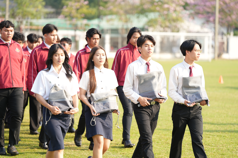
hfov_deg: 14.6
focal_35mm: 141
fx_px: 932
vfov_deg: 9.7
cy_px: 79
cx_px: 119
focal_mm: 141
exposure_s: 1/640
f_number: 2.8
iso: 160
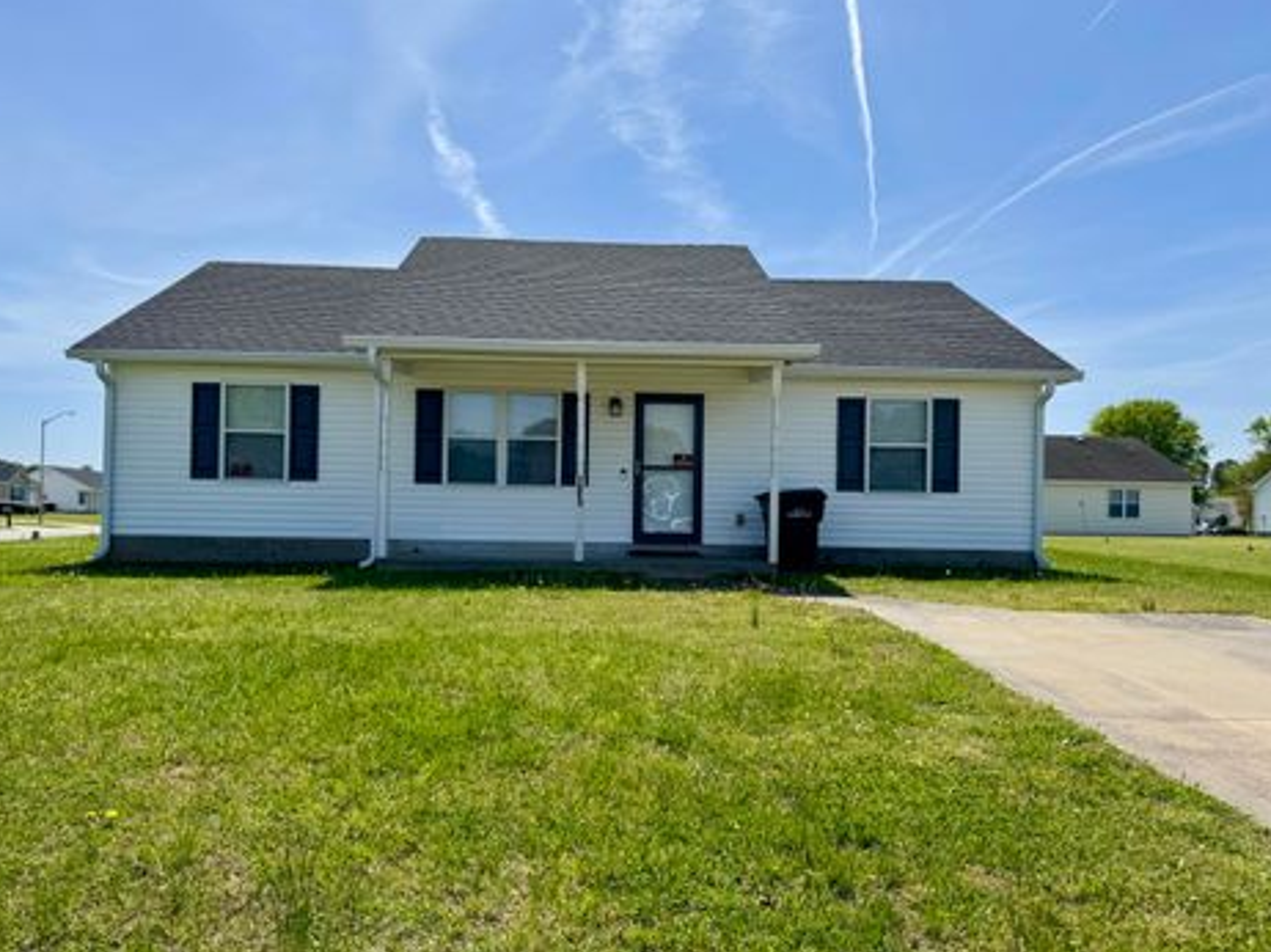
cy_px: 502
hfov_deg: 67.3
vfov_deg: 53.0
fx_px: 954
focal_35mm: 26
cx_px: 600
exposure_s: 1/5814
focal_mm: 6.76
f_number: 1.78
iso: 80
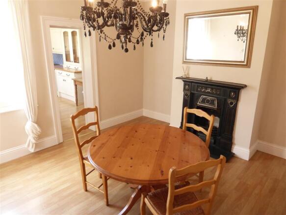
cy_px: 108
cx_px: 143
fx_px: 198
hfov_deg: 71.6
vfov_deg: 56.8
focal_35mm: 24
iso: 250
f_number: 3.3
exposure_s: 1/60
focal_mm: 4.3
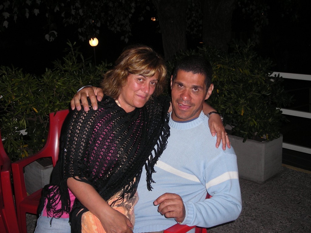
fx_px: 341
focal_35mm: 38
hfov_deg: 49.0
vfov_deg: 37.7
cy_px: 116
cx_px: 156
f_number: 3.2
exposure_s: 1/60
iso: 97
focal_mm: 6.3
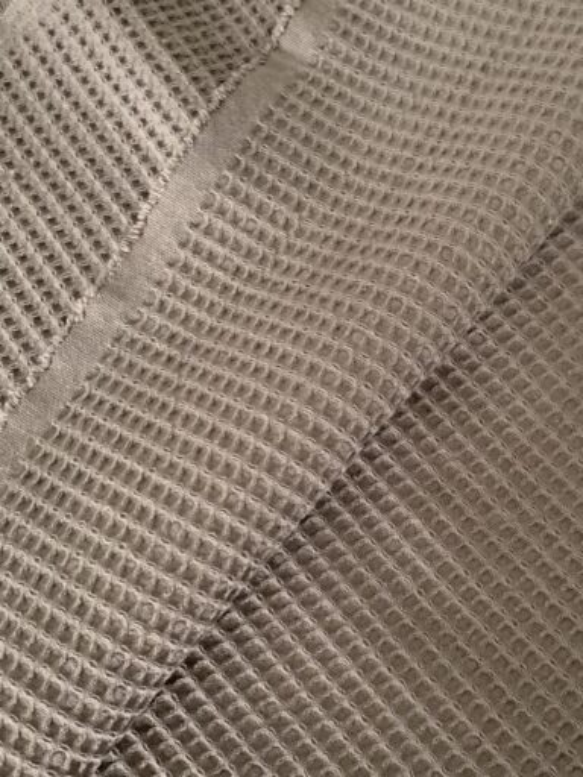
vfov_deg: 67.3
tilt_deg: -73.2
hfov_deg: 53.1
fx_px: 584
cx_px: 292
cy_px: 388
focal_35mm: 26
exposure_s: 1/52
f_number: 1.8
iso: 400
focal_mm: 4.25
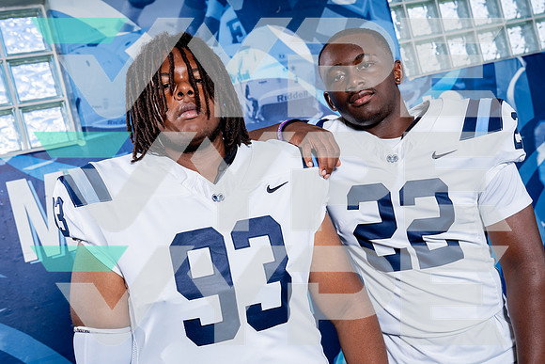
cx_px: 272
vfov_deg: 28.5
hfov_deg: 41.7
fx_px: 716
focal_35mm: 47
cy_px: 182
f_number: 5.6
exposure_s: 1/250
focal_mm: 46
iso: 100
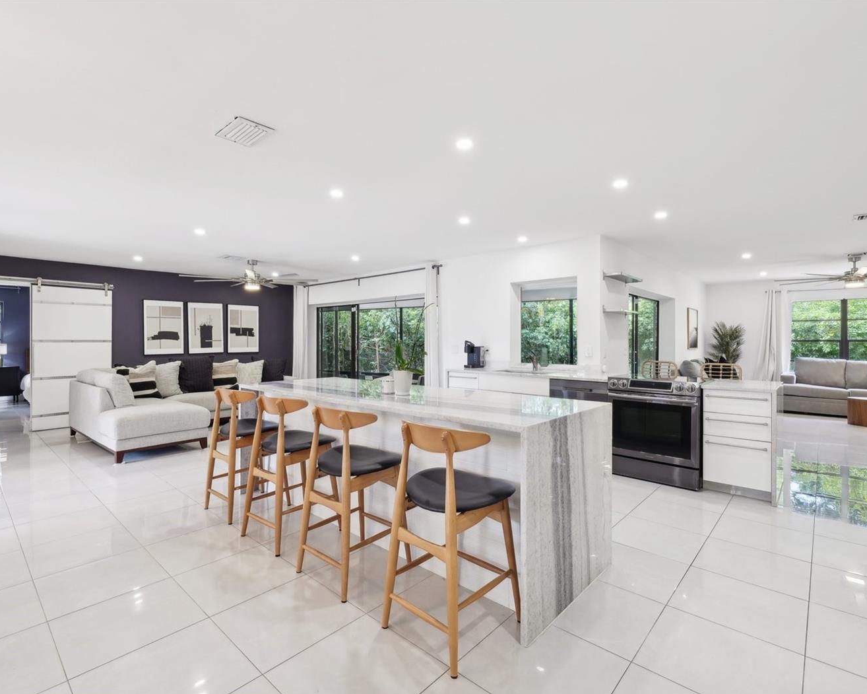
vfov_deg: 80.4
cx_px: 430
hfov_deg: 93.1
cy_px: 350
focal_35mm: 16
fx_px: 411
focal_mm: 14
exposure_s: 1/13
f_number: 8
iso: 400
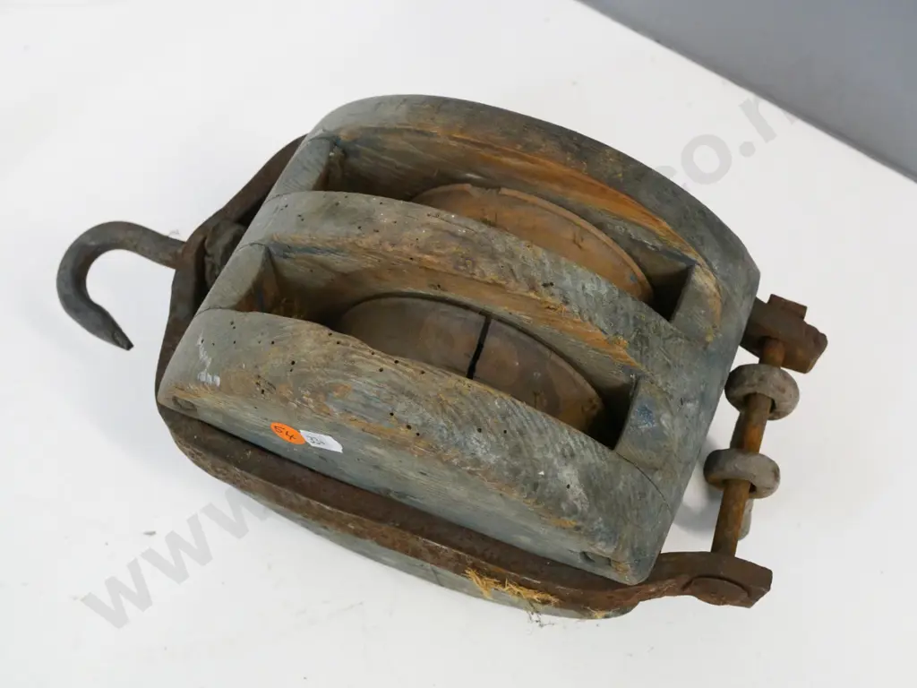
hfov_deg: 38.2
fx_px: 1325
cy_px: 344
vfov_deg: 29.1
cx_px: 458
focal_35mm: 50
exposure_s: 1/80
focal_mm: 25
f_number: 5
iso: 3200
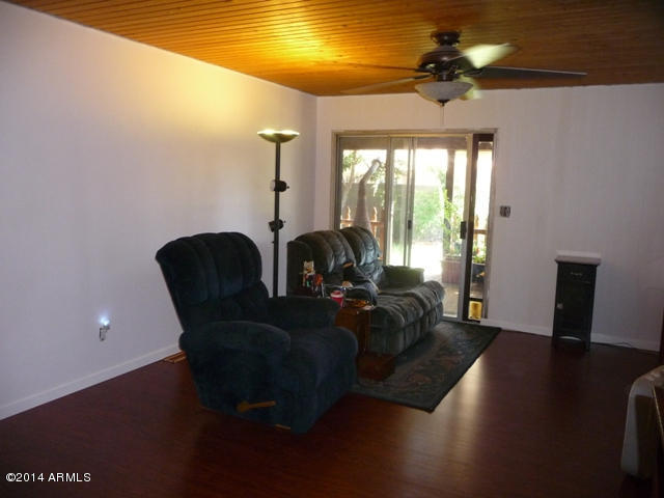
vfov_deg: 49.7
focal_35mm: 28
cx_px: 332
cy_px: 249
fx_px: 537
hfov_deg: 63.4
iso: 400
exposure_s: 1/30
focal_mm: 4.7
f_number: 3.3
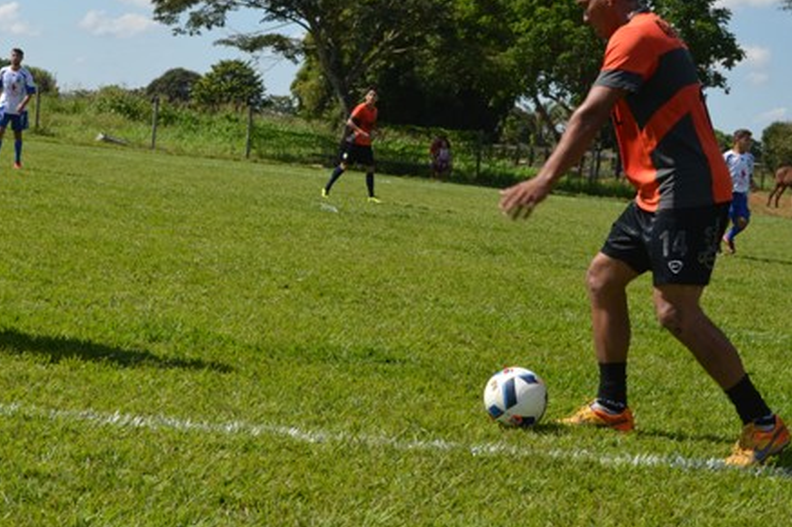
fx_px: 1687
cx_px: 232
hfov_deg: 26.2
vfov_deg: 17.7
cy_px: 190
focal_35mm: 77
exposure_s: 1/250
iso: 125
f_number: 8
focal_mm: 35
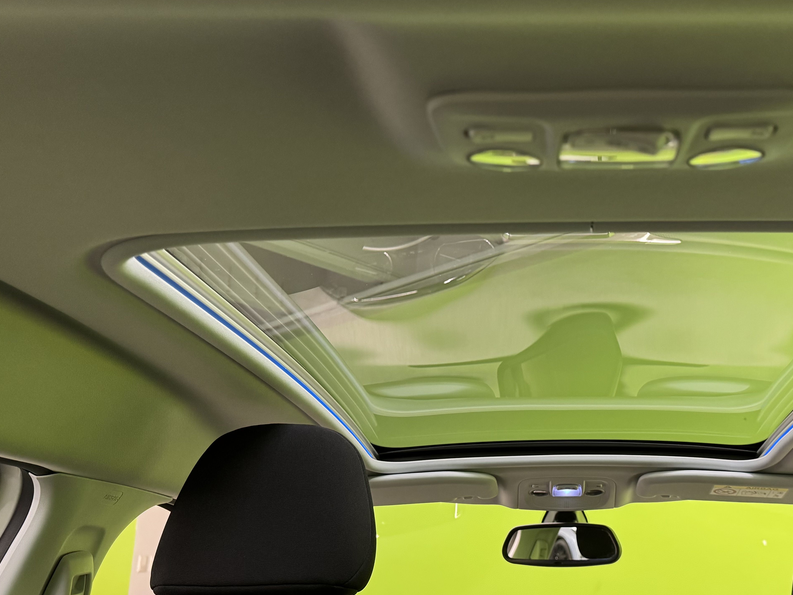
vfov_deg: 39.6
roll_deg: +0.8
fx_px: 825
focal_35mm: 36
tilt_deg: +16.0
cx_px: 559
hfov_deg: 50.0
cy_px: 337
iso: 400
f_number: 1.78
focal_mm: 6.76
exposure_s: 1/50
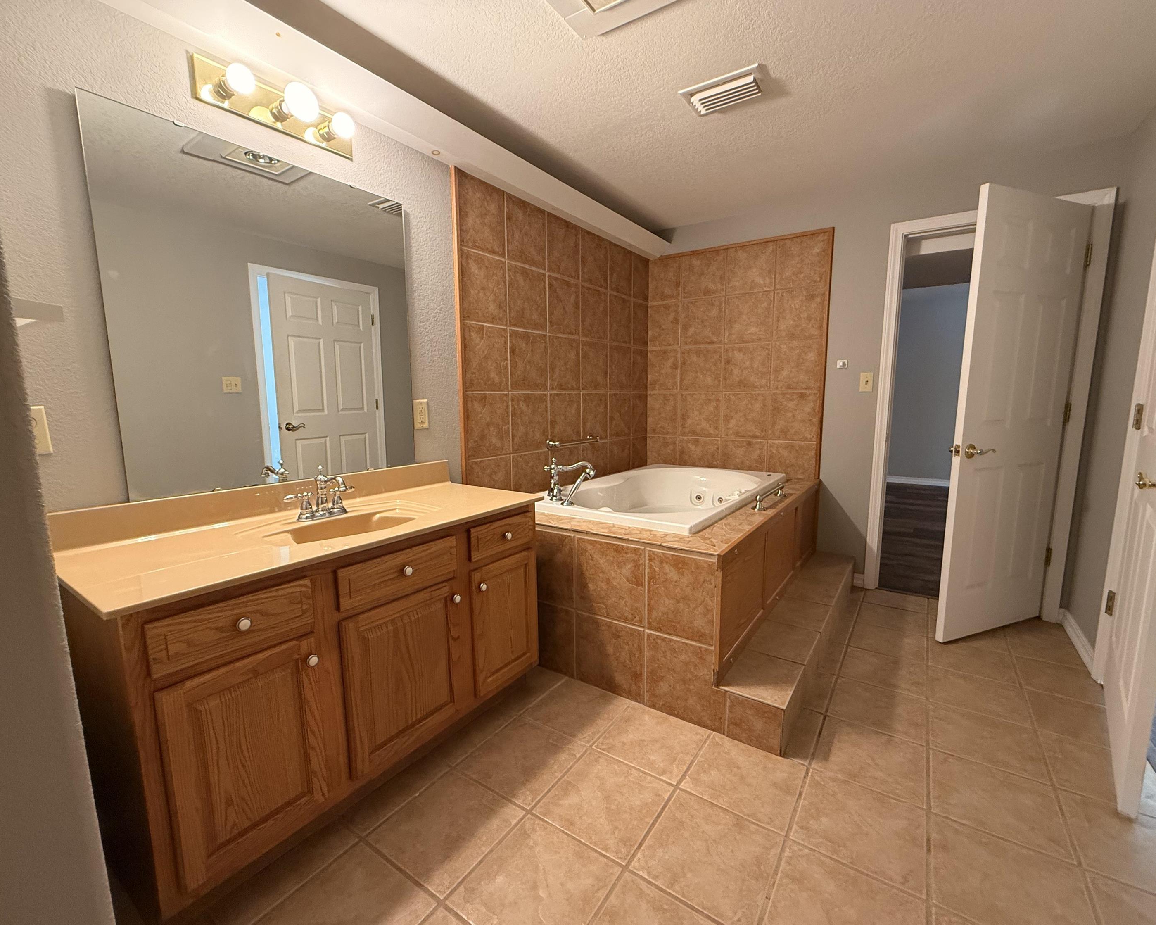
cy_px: 469
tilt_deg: -8.0
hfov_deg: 96.8
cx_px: 592
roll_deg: +0.0
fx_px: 513
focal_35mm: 15
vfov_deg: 84.0
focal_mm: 2.22
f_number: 2.2
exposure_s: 1/60
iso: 400
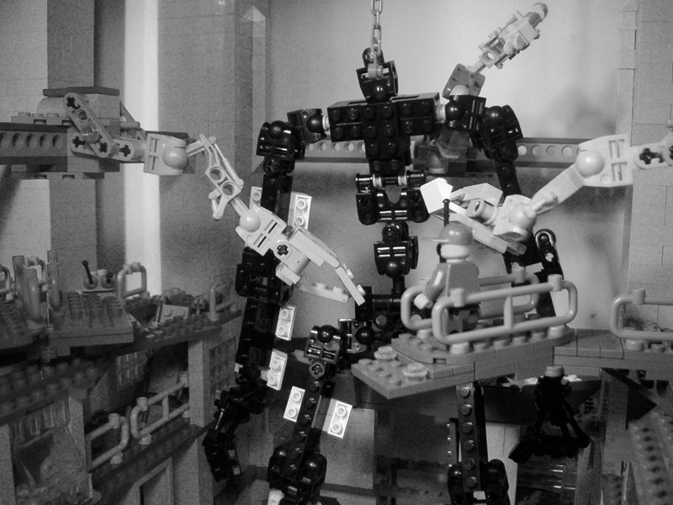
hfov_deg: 50.1
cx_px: 336
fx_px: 719
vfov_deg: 38.7
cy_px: 252
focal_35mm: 37
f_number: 2.8
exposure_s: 1/45
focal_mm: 5.7
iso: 80
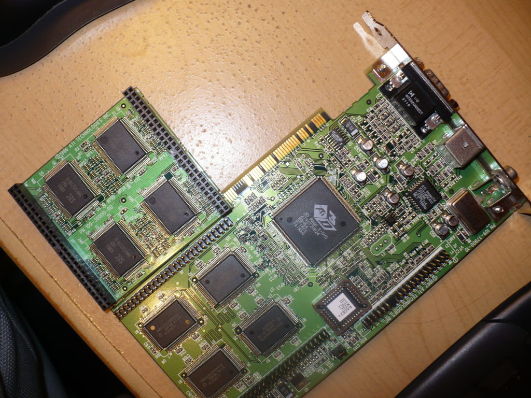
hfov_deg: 50.1
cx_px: 266
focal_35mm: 37
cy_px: 199
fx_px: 568
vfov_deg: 38.7
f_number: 2.8
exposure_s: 1/30
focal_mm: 6.1
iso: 100
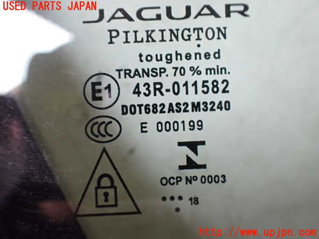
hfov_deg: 60.0
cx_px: 160
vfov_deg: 46.8
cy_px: 120
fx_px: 276
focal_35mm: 30
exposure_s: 1/125
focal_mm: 5.4
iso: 320
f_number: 2.3
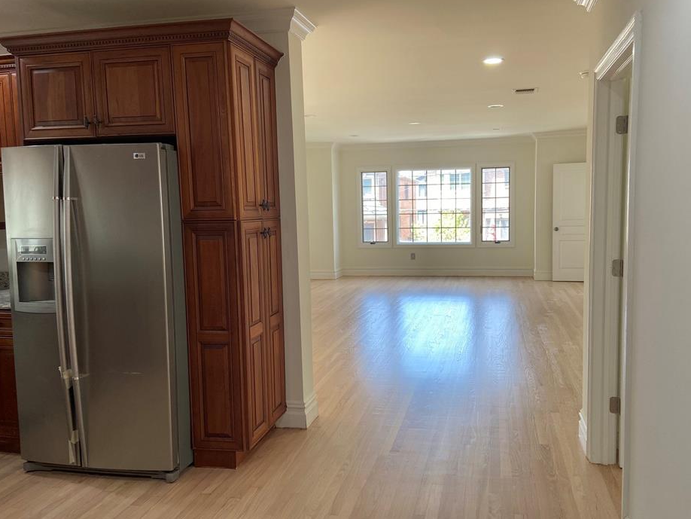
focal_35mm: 29
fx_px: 579
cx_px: 379
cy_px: 269
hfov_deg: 61.5
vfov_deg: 48.2
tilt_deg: -6.1
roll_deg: +1.5
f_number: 1.8
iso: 80
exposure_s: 1/120
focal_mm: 4.25
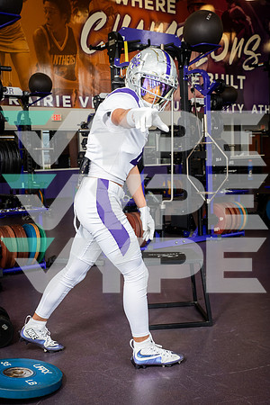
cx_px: 135
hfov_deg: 30.5
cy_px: 202
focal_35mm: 44
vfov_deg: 44.5
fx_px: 495
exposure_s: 1/250
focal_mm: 44
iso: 800
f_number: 7.1
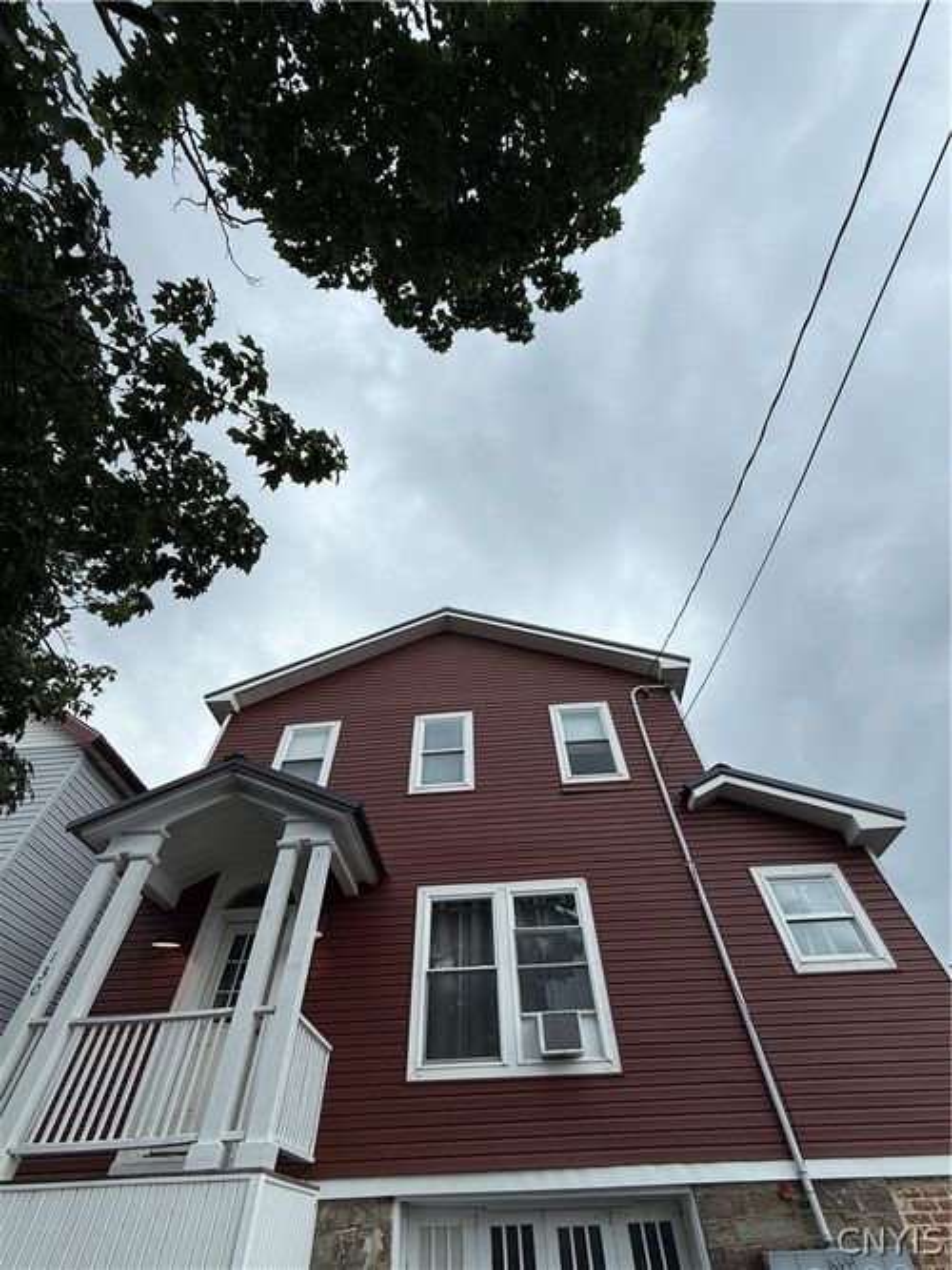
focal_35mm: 14
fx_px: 514
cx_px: 476
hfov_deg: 85.7
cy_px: 635
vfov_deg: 102.1
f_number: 2.2
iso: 50
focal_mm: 2.22
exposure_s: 1/876
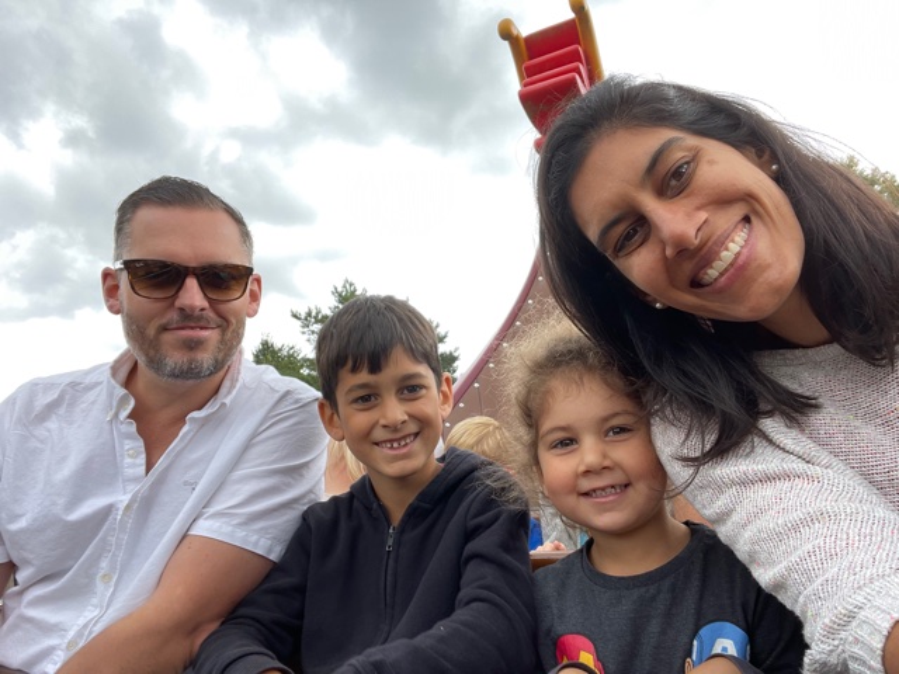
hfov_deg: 73.9
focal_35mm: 23
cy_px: 337
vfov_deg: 58.9
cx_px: 450
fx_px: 597
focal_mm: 2.71
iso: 32
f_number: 2.2
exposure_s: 1/121
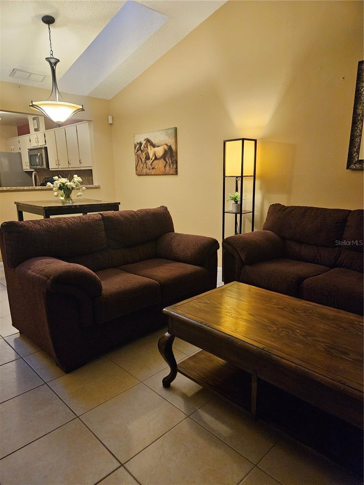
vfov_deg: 73.9
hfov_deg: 58.9
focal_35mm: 23
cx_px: 182
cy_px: 242
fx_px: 322
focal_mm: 5.4
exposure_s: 1/120
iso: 1000
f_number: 1.8
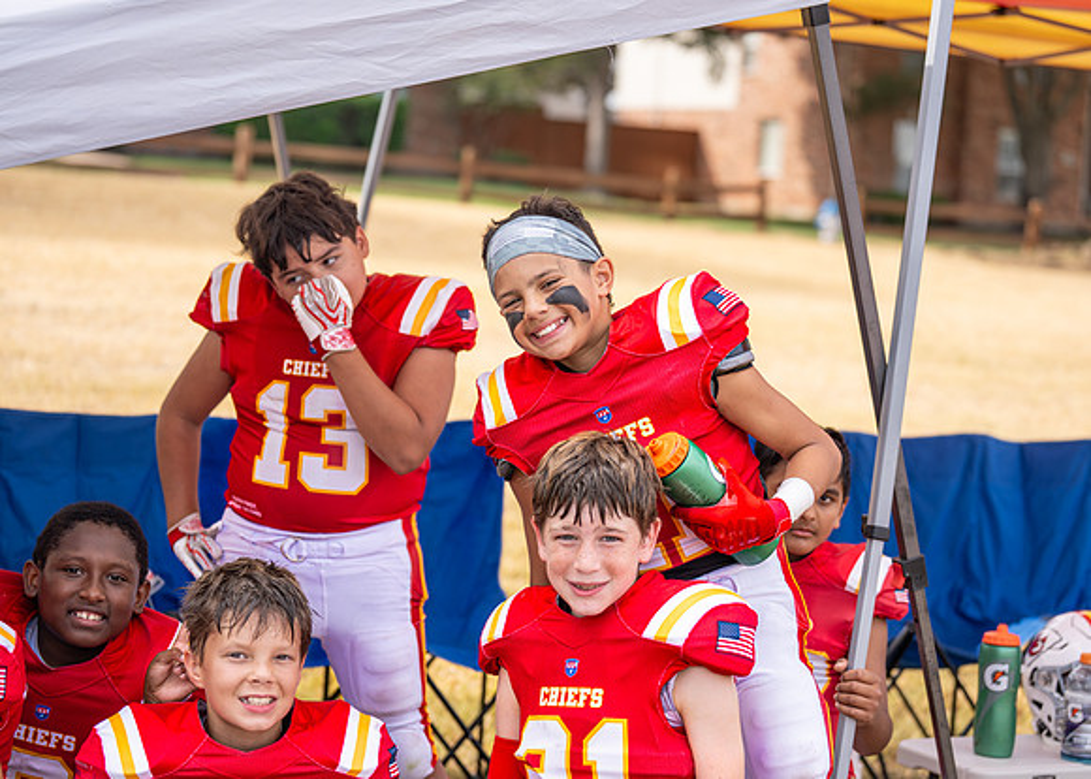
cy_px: 388
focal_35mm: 74
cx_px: 588
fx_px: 2291
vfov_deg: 19.3
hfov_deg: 26.8
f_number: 2.8
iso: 160
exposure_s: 1/1600
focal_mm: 70
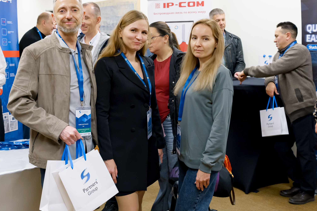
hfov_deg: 43.6
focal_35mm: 45
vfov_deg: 29.9
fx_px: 396
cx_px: 146
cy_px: 98
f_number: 4
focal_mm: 35
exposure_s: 1/125
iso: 2000
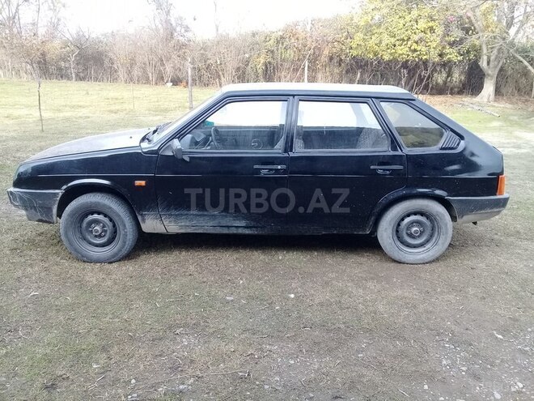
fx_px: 478
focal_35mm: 31
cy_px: 200
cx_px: 267
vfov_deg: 45.4
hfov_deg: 58.4
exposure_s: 1/133
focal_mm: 3.3
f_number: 2.2
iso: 64
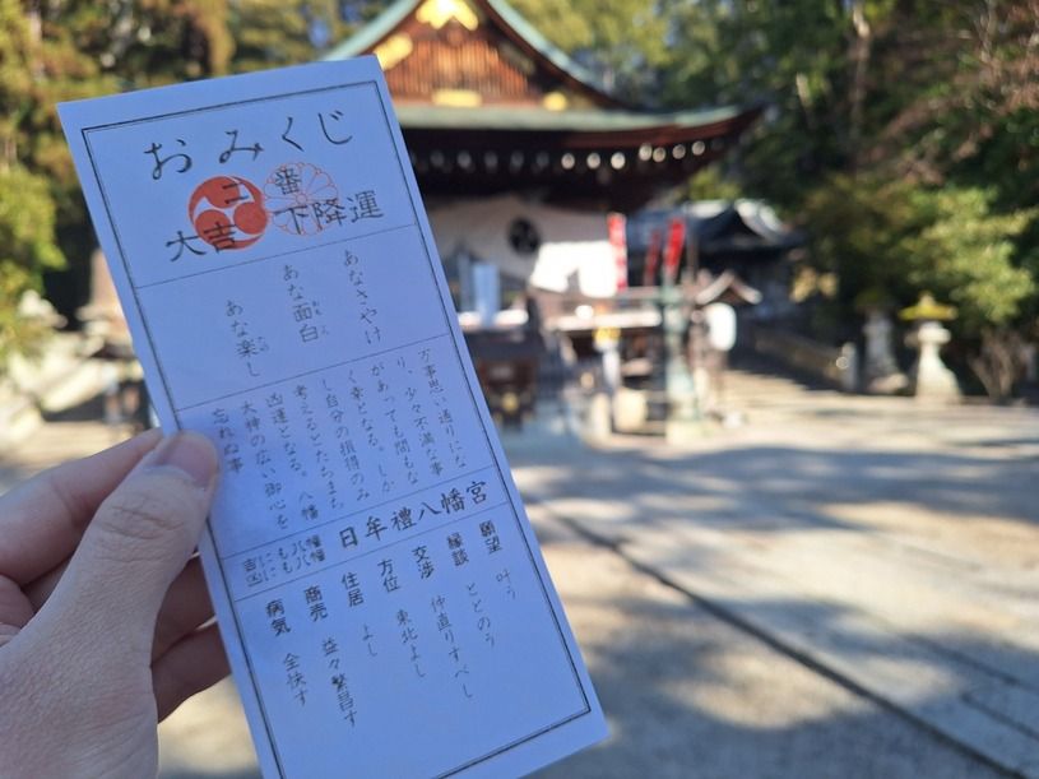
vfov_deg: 58.9
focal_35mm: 23
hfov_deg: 73.9
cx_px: 520
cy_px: 390
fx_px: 690
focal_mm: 5.54
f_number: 1.8
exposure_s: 1/1119
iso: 40
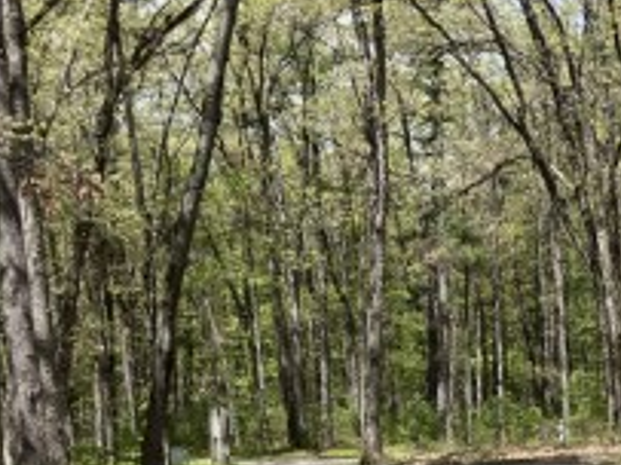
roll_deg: +1.4
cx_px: 719
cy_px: 444
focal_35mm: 82
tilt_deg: -0.4
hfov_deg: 22.2
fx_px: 1470
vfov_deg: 17.6
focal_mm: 5.1
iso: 50
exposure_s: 1/2062
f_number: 1.6
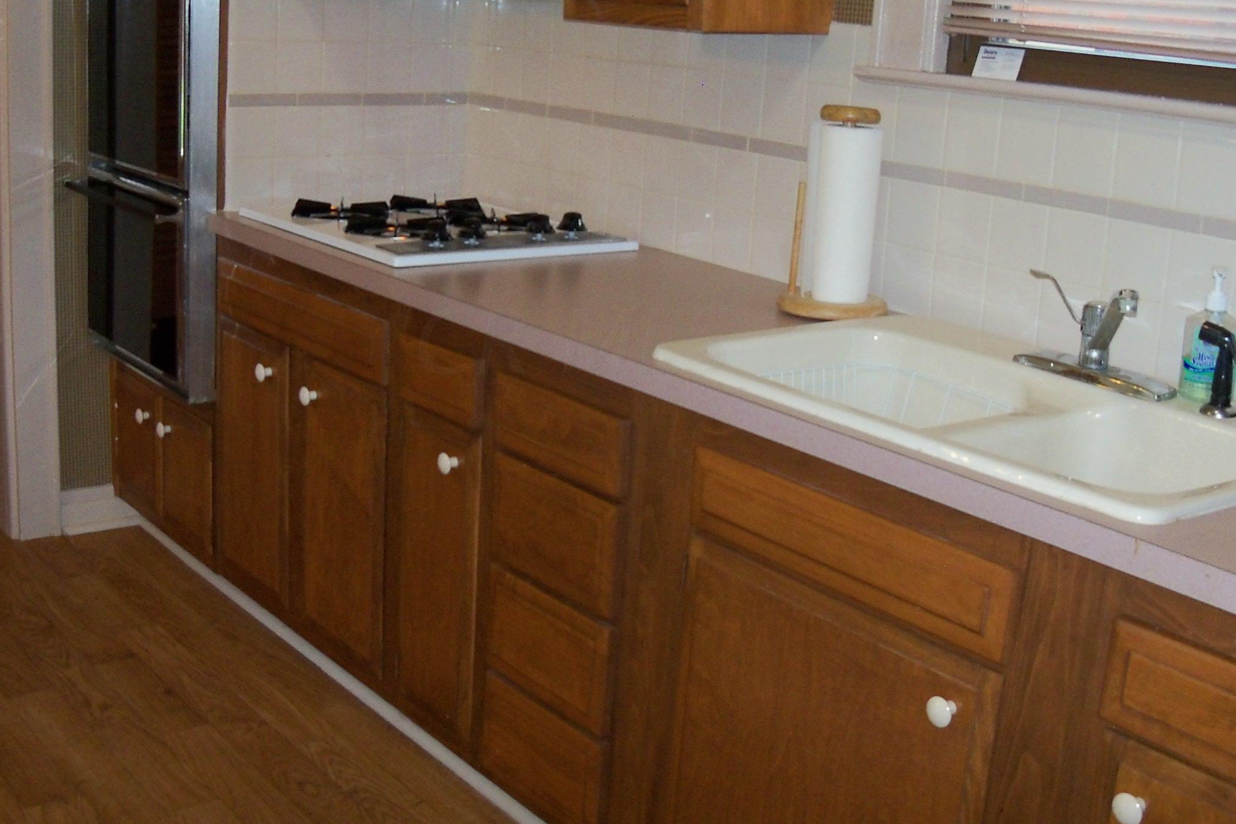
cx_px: 573
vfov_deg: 29.2
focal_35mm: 46
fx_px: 1579
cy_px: 341
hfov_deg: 42.7
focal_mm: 6.2
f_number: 3.5
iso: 200
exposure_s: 1/30
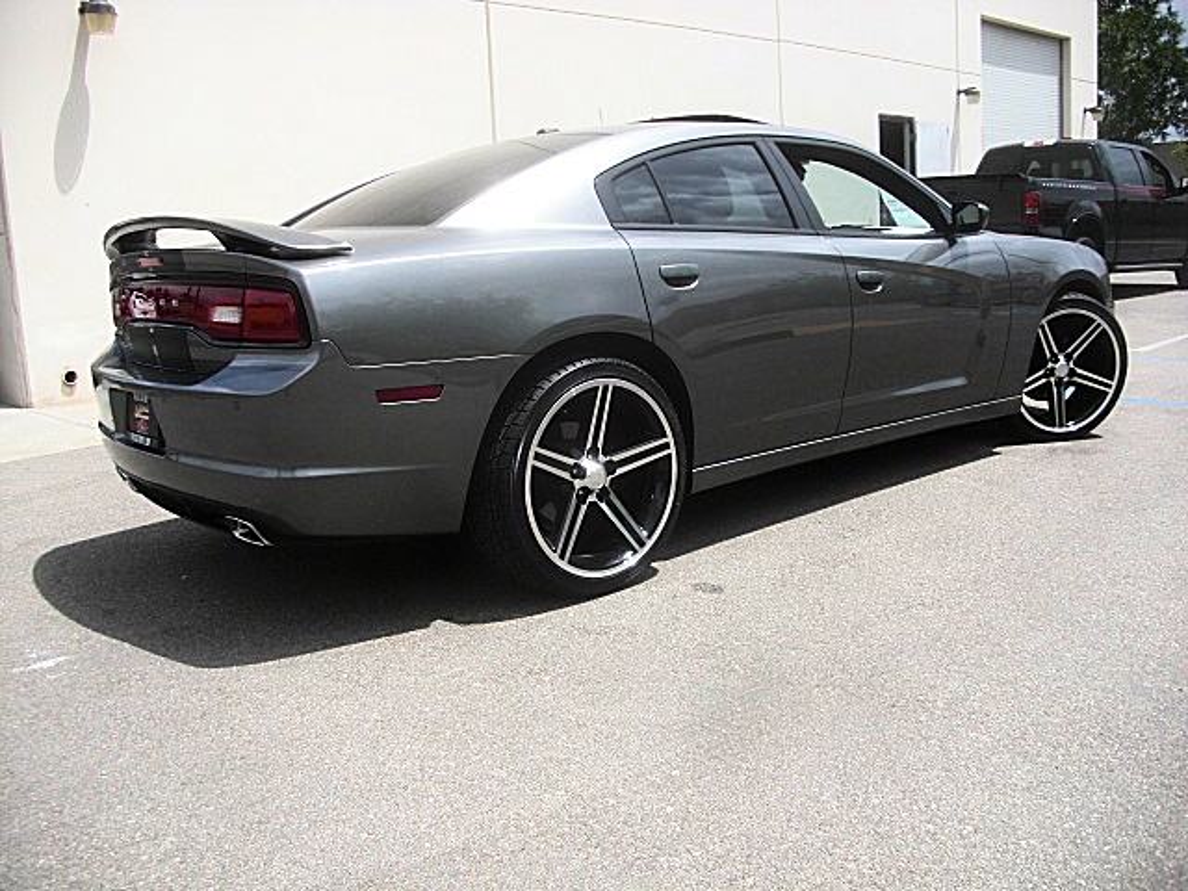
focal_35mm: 36
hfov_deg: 51.4
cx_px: 594
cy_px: 446
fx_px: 1235
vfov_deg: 39.7
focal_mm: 6.3
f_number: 2.8
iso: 50
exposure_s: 1/1000
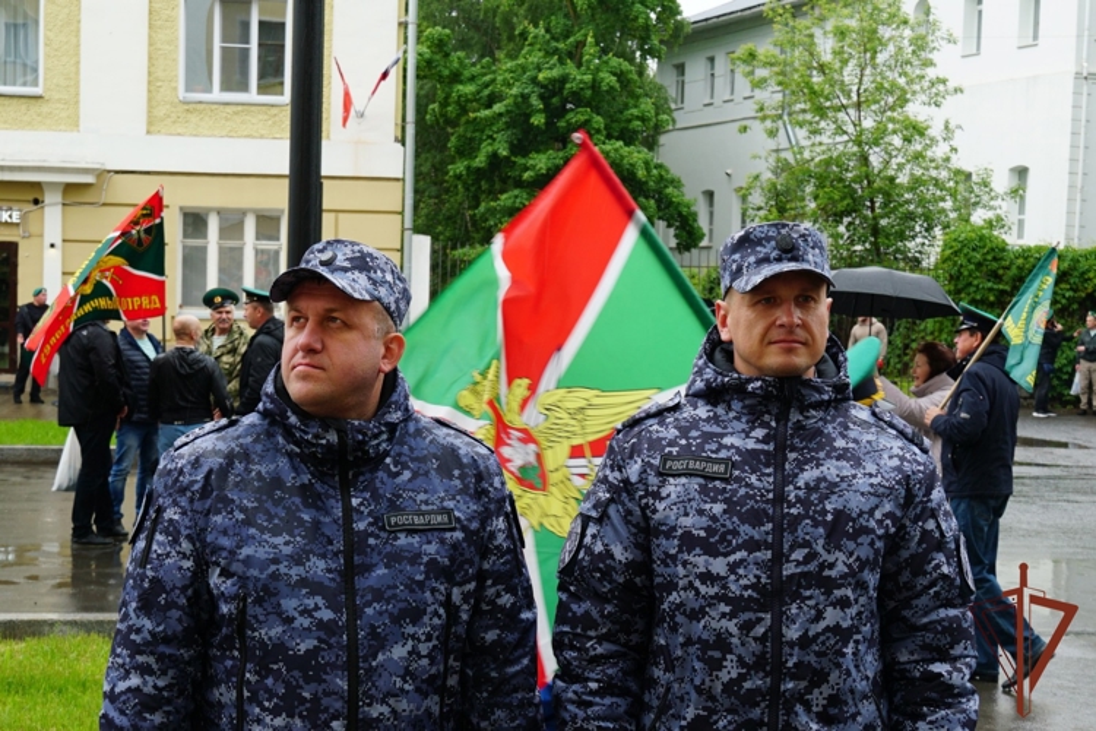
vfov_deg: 33.0
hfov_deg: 47.9
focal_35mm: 40
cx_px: 548
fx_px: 1233
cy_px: 366
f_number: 5
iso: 100
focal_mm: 27
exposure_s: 1/125
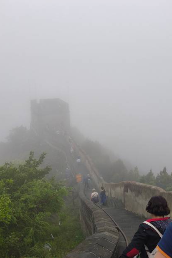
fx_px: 201
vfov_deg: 65.5
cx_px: 92
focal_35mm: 28
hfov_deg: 46.4
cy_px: 129
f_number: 1.8
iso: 80
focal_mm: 4.84
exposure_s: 1/491
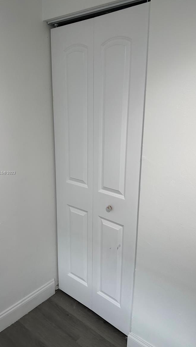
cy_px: 173
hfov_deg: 42.9
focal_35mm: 27
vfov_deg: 69.9
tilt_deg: -20.4
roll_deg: -2.7
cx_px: 95
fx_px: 249
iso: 100
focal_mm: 6.86
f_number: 1.78
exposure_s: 1/164
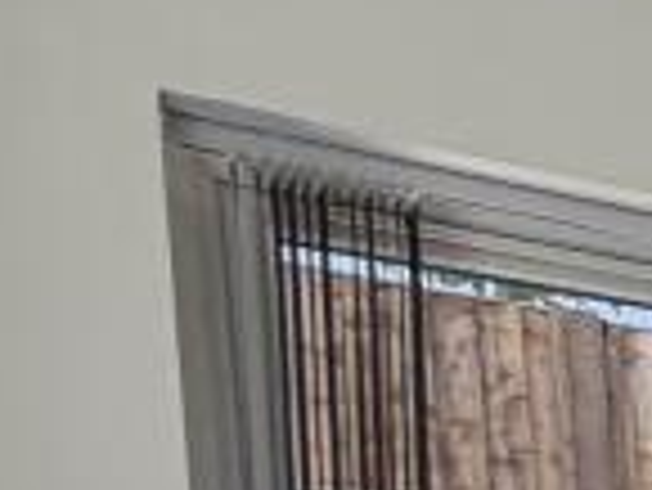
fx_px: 1866
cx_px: 2271
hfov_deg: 9.6
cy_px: 1016
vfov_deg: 12.8
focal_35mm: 99
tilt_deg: -5.2
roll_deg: -1.4
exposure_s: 1/121
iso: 50
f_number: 2.2
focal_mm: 2.22
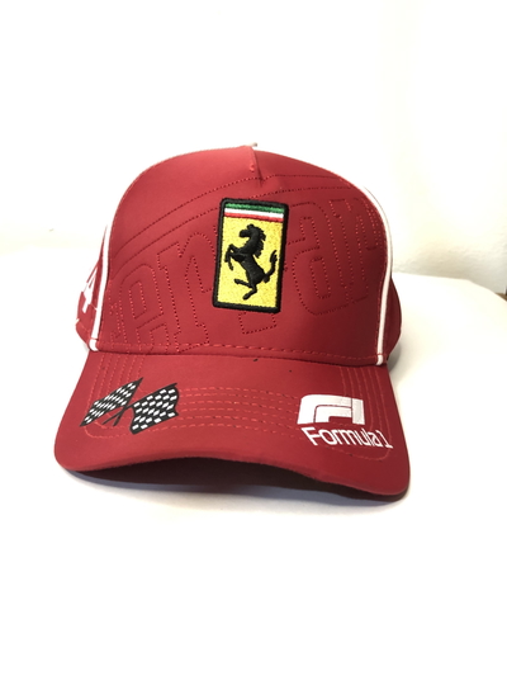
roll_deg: -1.1
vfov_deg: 63.4
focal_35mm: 28
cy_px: 338
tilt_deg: -22.7
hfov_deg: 49.8
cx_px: 254
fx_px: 547
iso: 80
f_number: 1.8
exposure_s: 1/8
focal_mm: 3.99
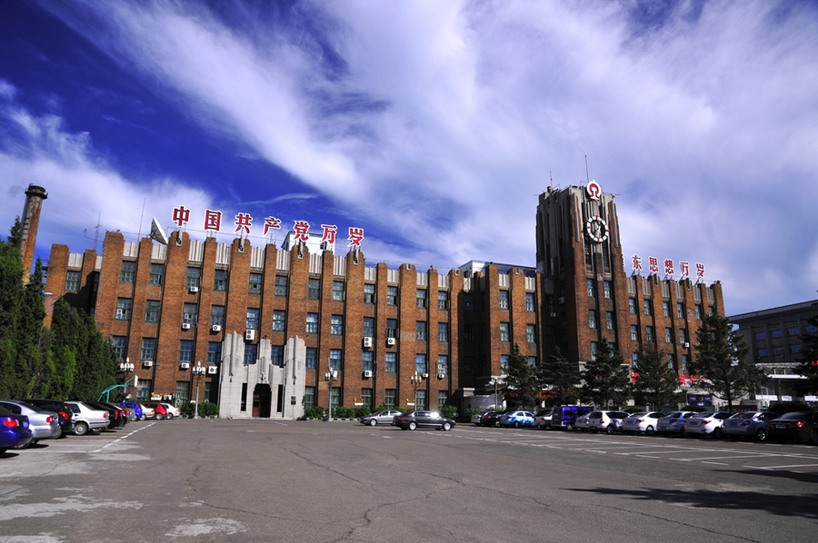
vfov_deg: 53.0
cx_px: 409
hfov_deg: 73.8
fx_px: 545
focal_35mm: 24
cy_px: 272
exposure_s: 1/320
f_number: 8
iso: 200
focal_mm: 16
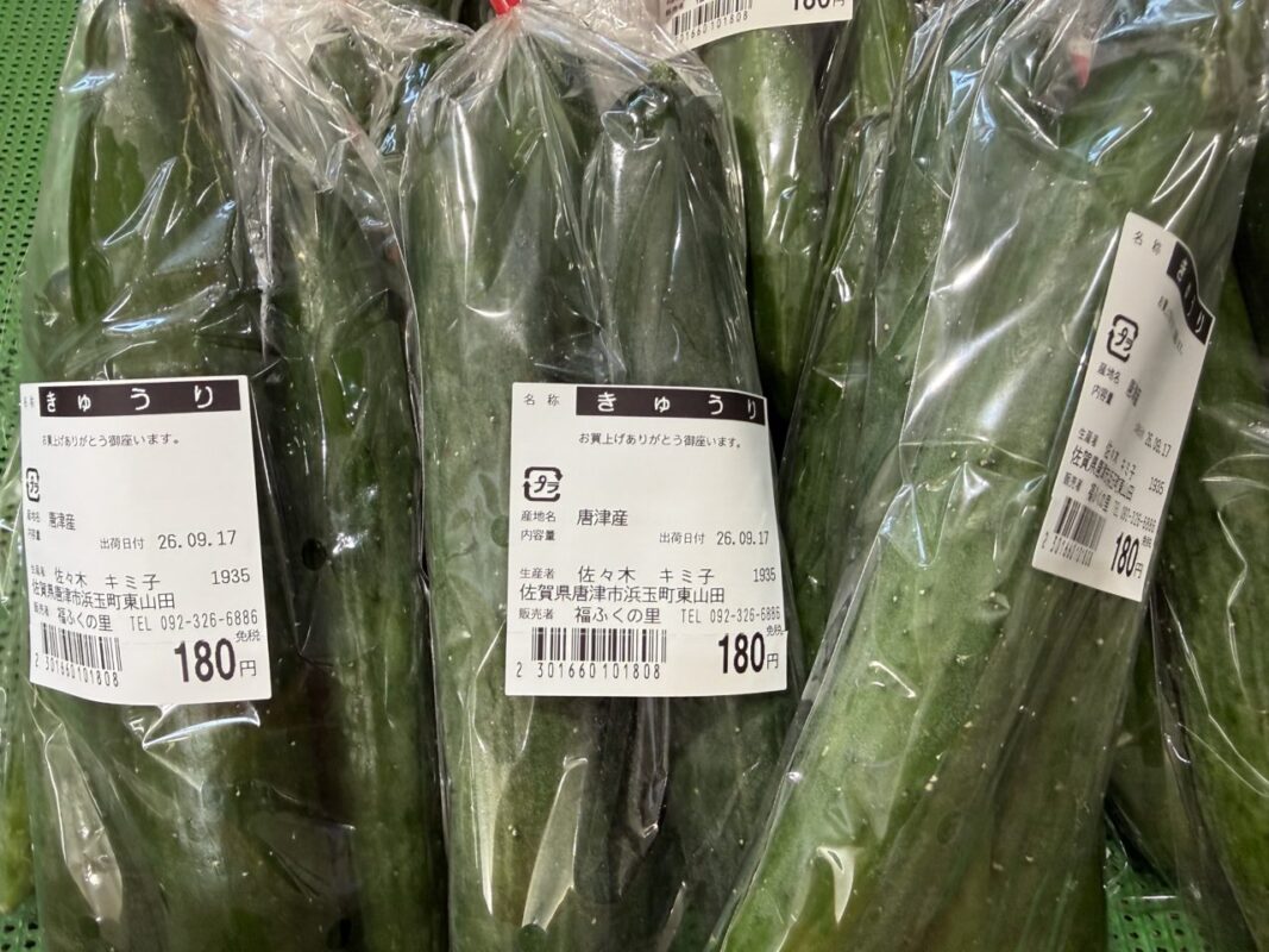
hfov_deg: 71.6
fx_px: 880
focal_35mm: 24
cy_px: 476
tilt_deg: -52.1
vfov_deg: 56.8
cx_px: 634
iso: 160
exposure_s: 1/60
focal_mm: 2.22
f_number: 2.2
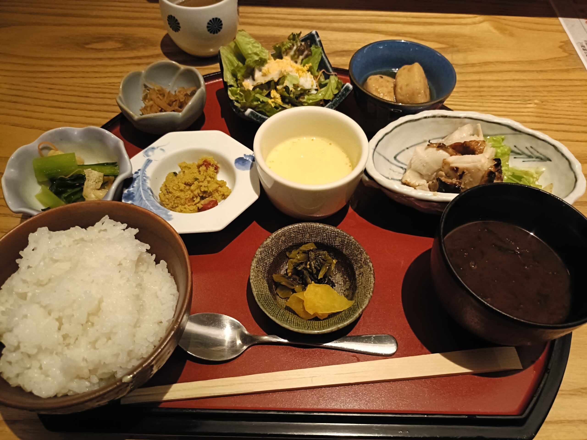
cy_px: 220
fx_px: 424
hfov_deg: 69.4
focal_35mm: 25
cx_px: 294
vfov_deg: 54.9
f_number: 1.7
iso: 2000
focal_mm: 4.7
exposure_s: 1/60
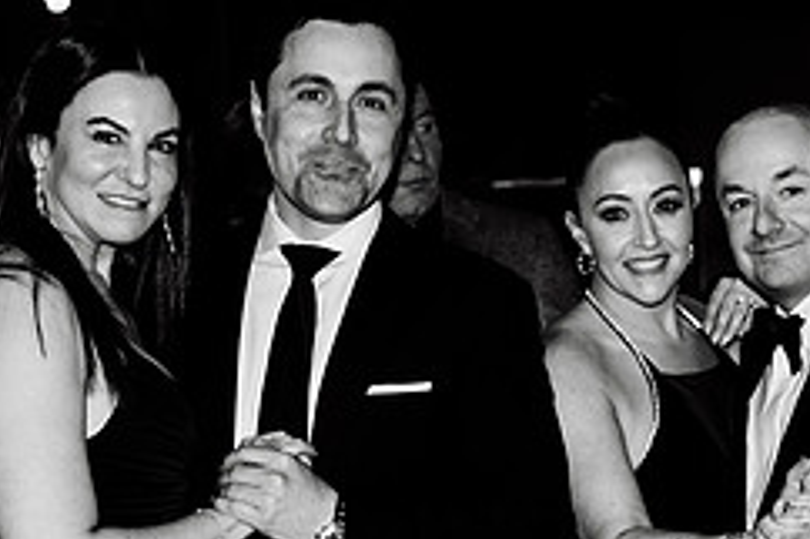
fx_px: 1889
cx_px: 700
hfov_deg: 23.7
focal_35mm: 84
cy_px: 424
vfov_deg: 16.1
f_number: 2.8
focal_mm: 35
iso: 1000
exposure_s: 1/200
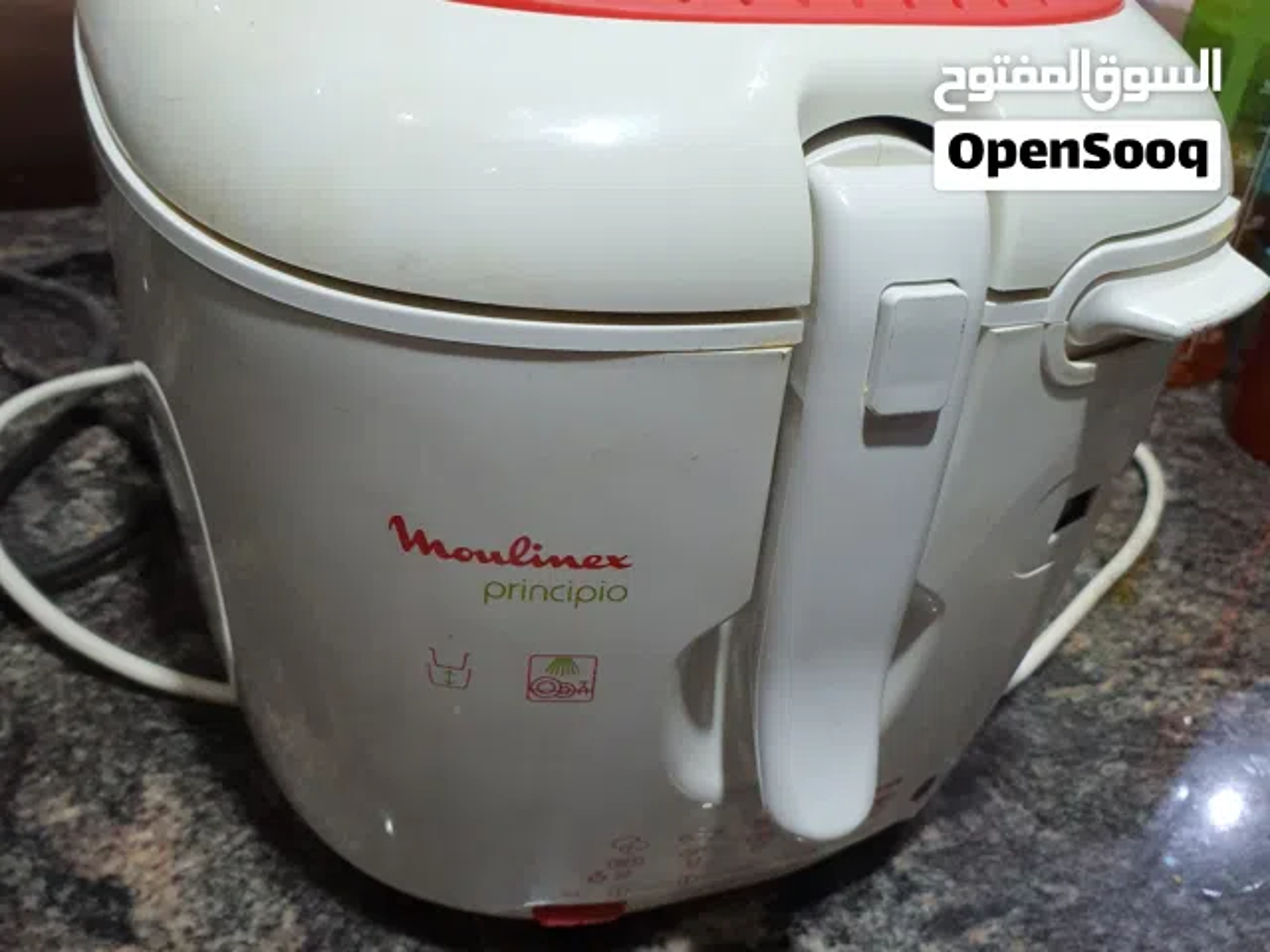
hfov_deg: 67.3
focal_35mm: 26
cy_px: 476
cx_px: 635
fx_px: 954
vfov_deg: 53.1
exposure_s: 1/50
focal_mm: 4.3
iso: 320
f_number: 2.4
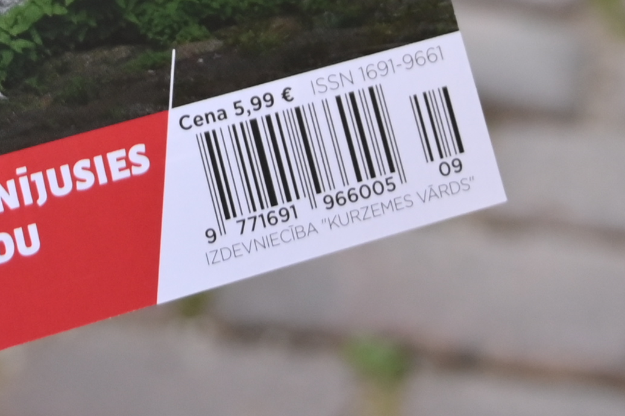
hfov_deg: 14.5
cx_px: 92
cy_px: -655
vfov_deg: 8.7
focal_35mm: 140
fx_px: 2429
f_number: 4.5
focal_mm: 24
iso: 450
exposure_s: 1/200
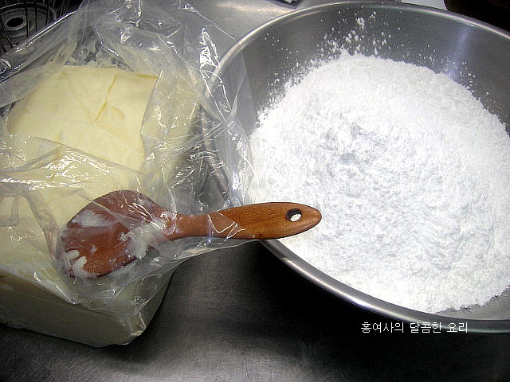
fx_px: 501
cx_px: 255
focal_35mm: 34
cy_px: 191
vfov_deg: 41.8
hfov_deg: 54.0
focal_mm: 5.7
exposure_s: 1/30
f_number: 2.9
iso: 50
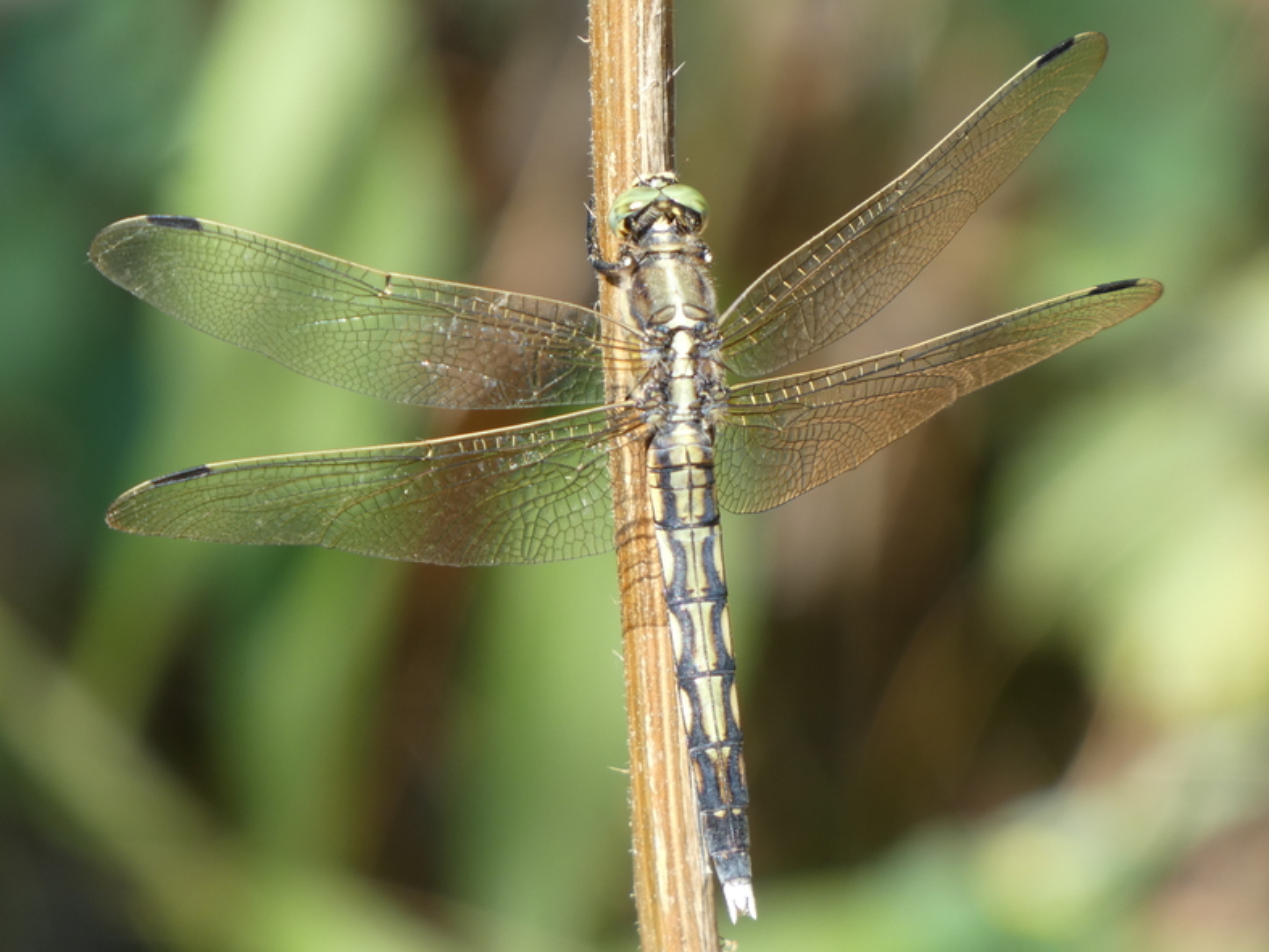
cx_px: 651
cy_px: 483
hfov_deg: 2.2
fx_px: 32862
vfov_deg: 1.7
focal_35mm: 896
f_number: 5.6
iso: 80
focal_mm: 148.1
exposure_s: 1/125
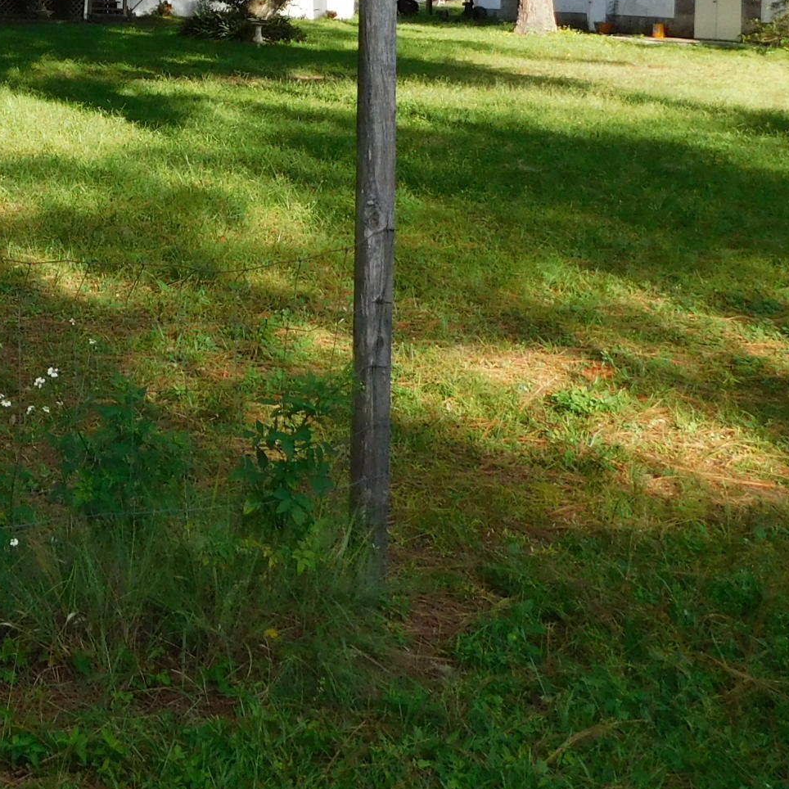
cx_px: -50
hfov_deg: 24.6
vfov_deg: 24.6
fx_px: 1702
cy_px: -47
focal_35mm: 66
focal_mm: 4.1
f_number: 3
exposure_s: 1/400
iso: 125
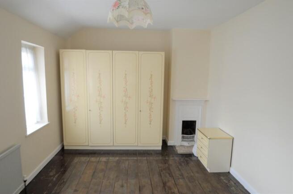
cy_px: 97
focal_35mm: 24
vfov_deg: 53.0
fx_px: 195
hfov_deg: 73.8
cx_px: 146
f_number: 4
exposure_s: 1/60
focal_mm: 16
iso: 400
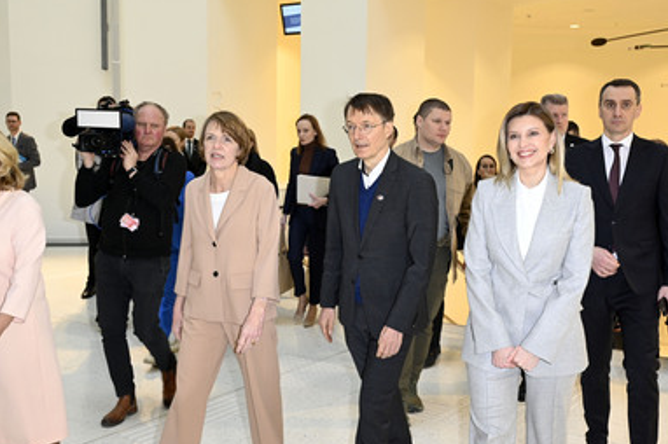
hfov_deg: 48.9
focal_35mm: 40
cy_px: 238
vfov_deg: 33.7
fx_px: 734
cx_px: 321
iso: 2000
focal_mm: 33.5
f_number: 5
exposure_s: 1/125
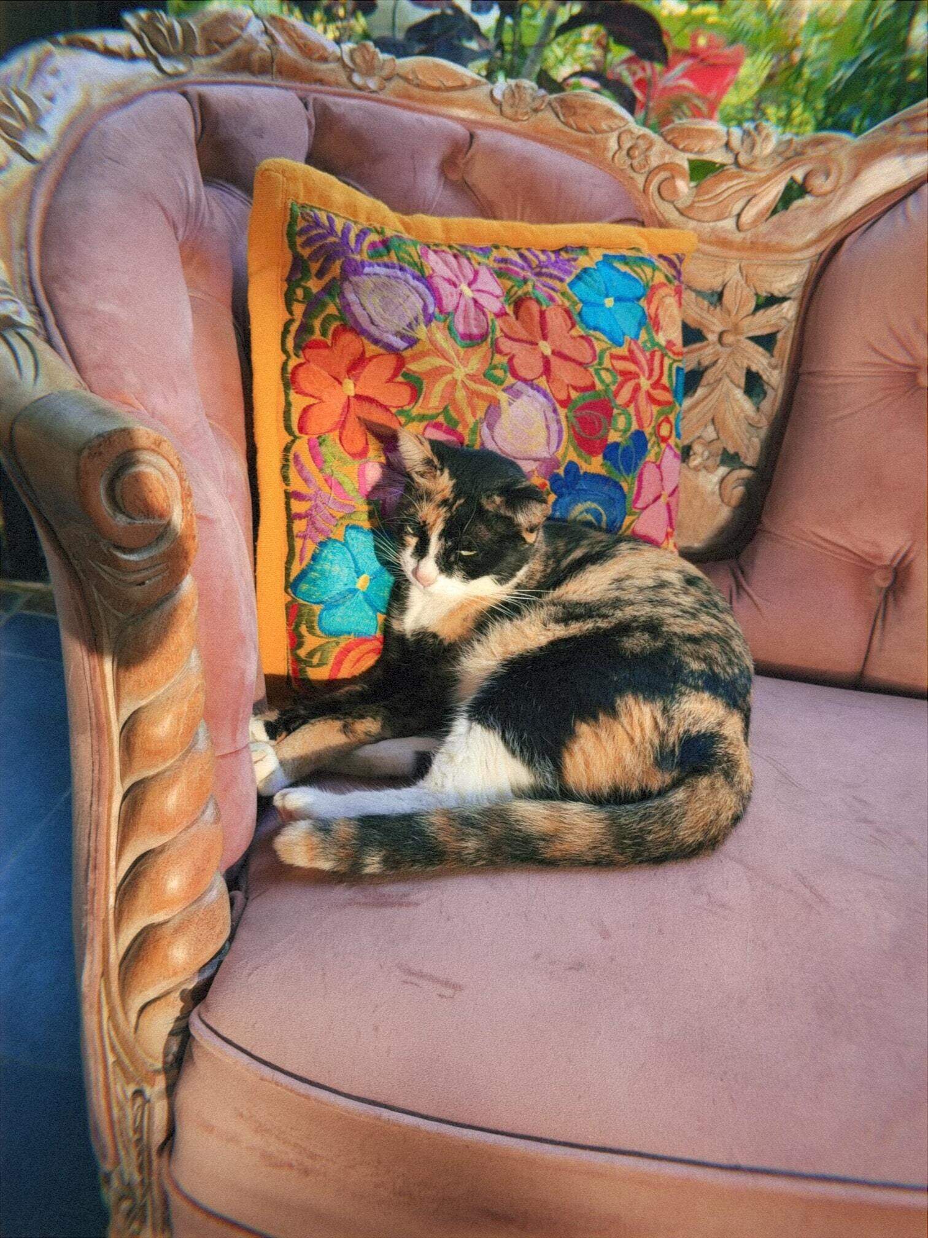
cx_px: 464
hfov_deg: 53.1
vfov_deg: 67.3
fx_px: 929
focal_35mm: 26
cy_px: 619
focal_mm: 6.76
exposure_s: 1/35
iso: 64
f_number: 1.78
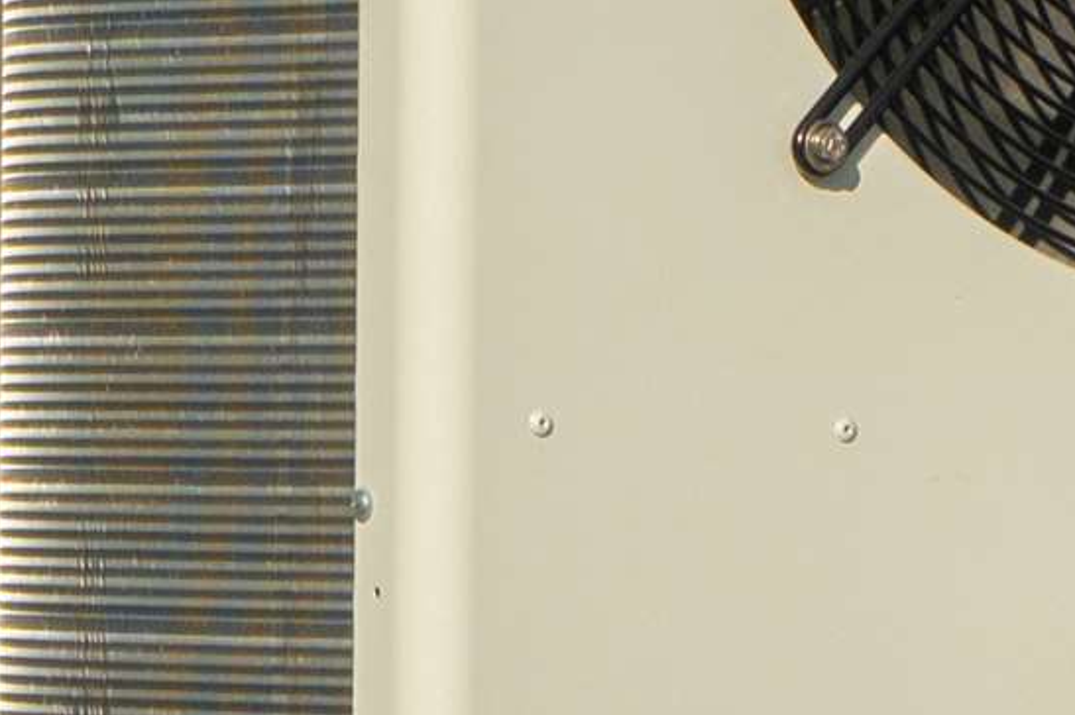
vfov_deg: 3.2
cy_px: 592
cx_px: 1234
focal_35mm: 430
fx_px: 12832
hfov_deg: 4.8
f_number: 7.1
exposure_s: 1/320
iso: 100
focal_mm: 57
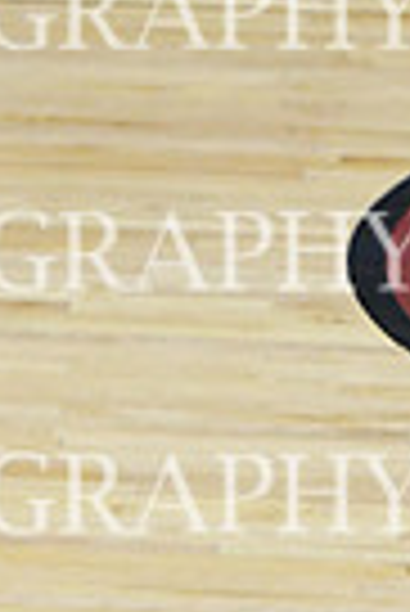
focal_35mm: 831
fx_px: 14159
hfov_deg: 1.7
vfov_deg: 2.5
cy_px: 130
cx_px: -439
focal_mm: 130
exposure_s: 1/400
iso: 4000
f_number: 3.5
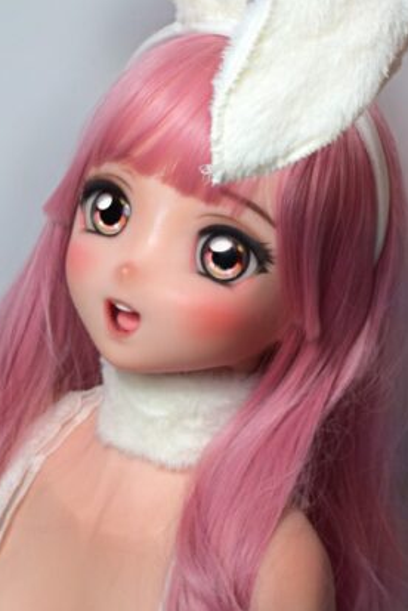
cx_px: 160
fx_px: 1663
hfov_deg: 14.0
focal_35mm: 98
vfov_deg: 20.8
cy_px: 333
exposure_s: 1/80
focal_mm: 30
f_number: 4
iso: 200
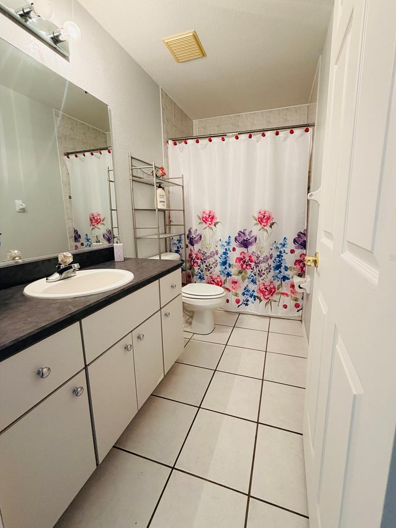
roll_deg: +1.3
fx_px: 229
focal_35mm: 15
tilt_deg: -11.1
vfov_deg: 98.2
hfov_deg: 81.6
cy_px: 257
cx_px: 211
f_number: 2.2
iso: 250
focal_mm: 2.22
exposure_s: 1/60
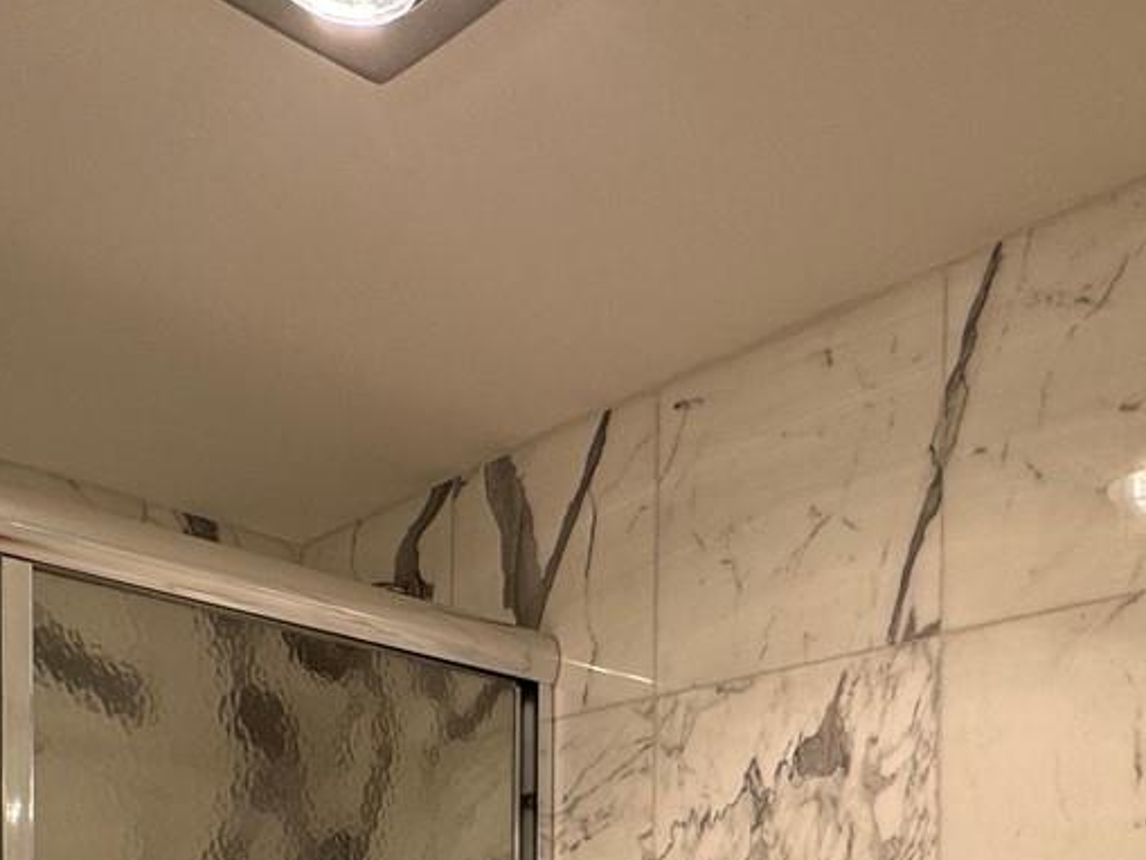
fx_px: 1457
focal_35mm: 44
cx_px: 750
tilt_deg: -2.2
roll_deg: -1.1
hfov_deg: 42.4
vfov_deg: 27.8
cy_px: 1092
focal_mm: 2.22
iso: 64
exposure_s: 1/120
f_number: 2.2
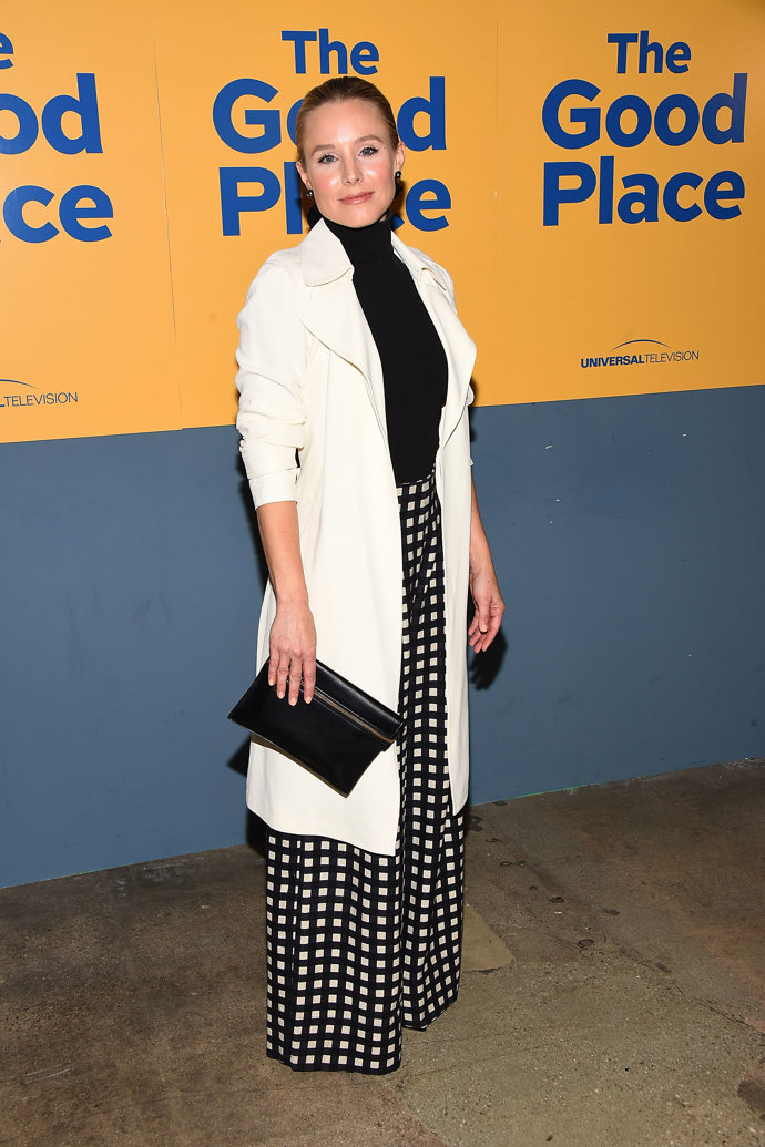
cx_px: 382
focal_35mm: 44
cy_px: 574
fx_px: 1402
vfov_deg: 44.5
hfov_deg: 30.5
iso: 800
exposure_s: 1/160
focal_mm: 44
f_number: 7.1
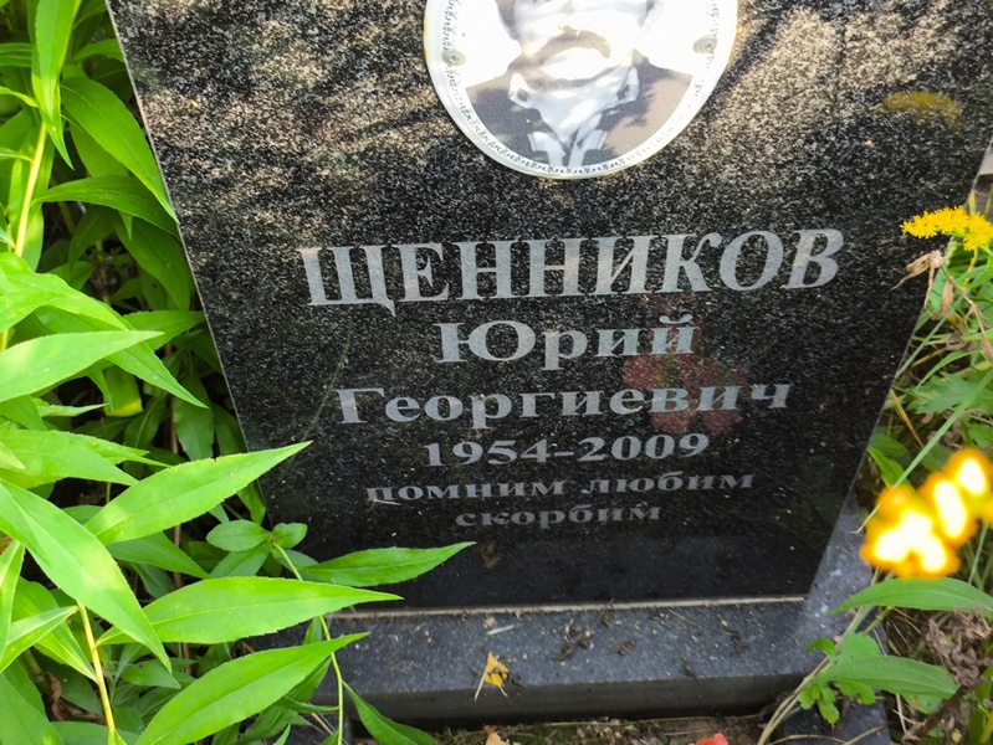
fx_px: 1435
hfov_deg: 38.2
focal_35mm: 50
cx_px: 496
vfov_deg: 29.1
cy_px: 372
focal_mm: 4.71
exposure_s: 1/50
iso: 64
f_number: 1.7
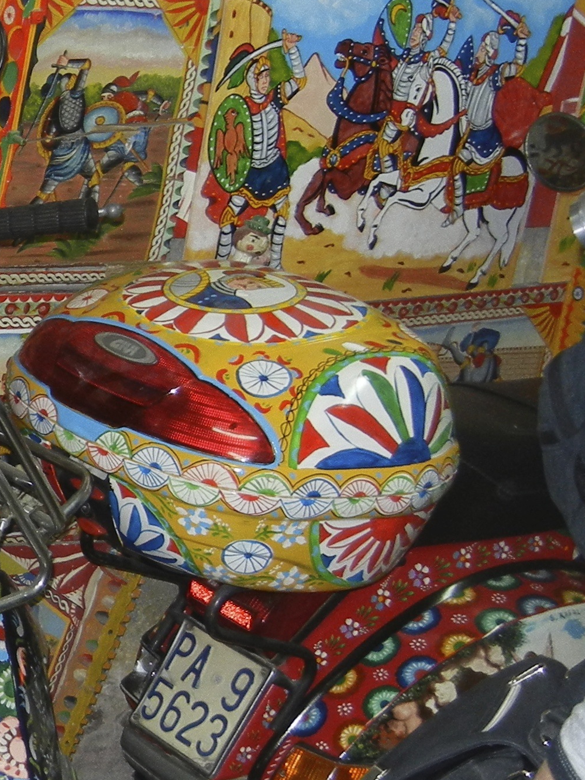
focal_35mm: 90
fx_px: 2028
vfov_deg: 21.7
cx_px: -446
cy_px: 461
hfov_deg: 14.5
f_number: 3.5
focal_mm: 5.4
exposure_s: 1/30
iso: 226
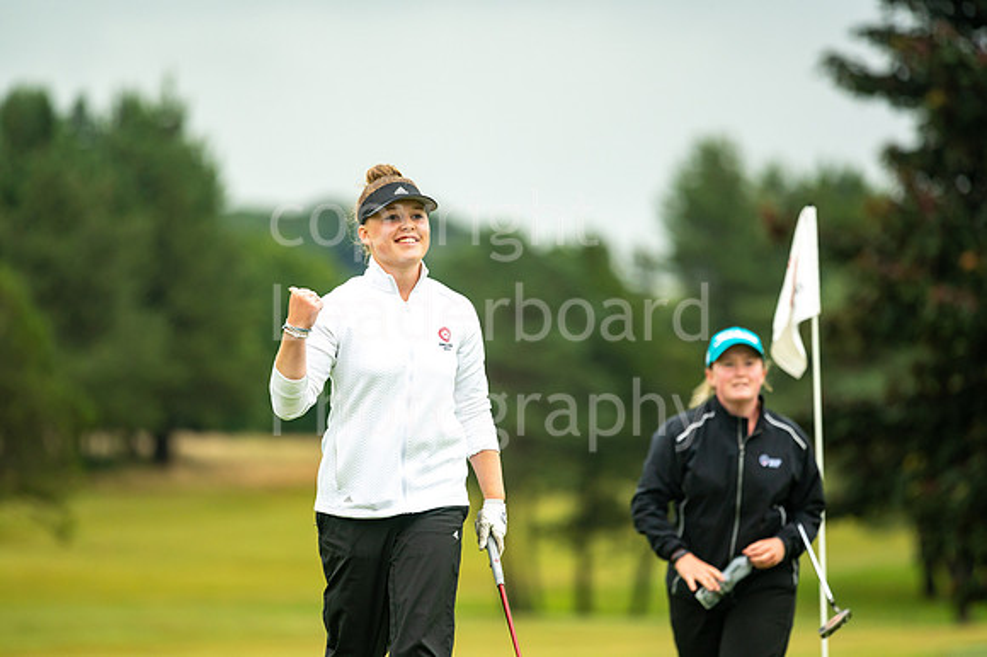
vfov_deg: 4.6
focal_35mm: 300
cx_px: 494
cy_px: 328
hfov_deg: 6.9
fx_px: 8220
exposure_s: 1/500
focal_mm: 300
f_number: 4
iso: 1000
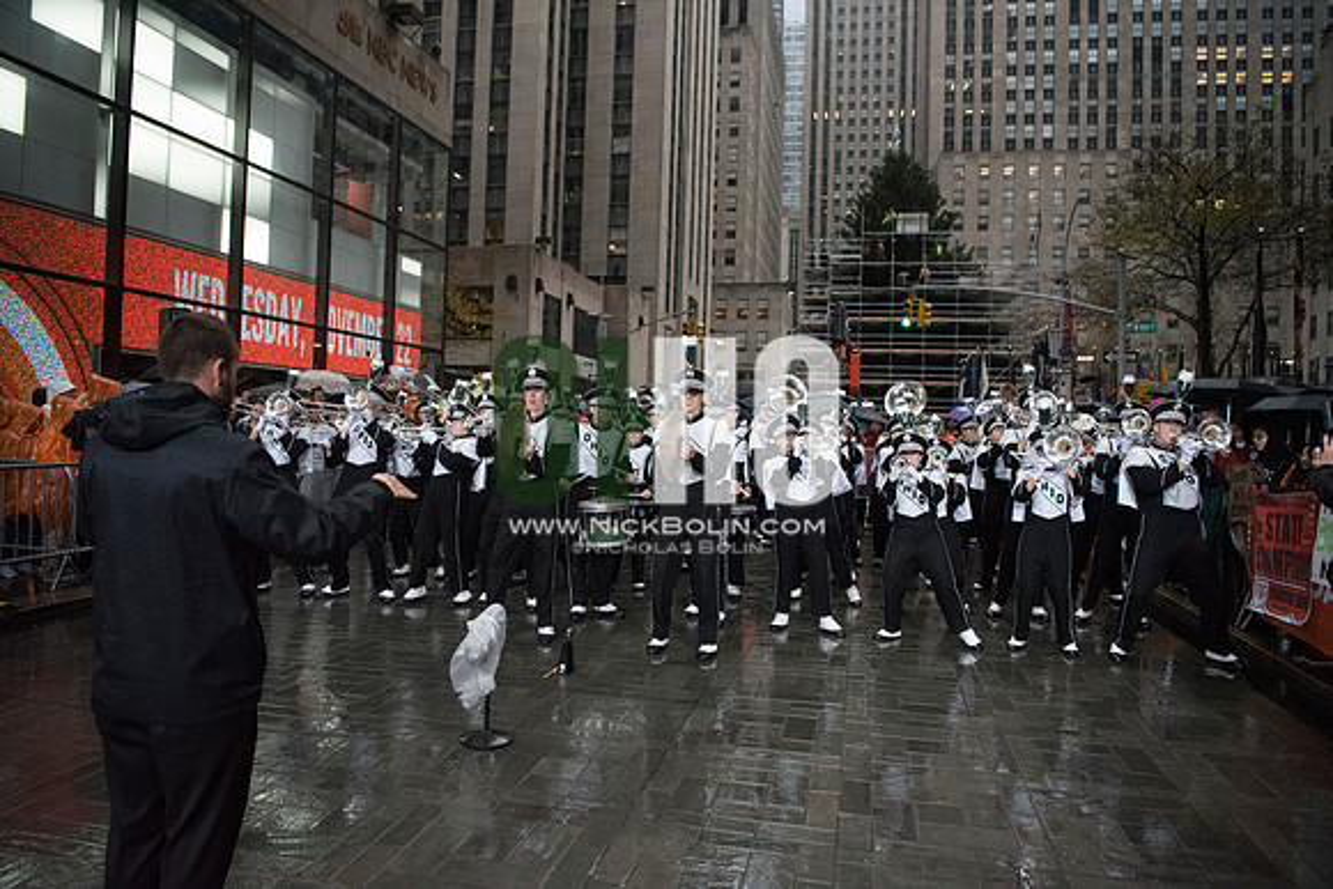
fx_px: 889
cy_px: 444
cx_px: 666
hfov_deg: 73.7
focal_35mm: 24
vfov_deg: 53.2
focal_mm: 24
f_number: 2.8
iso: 10000
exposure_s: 1/4000
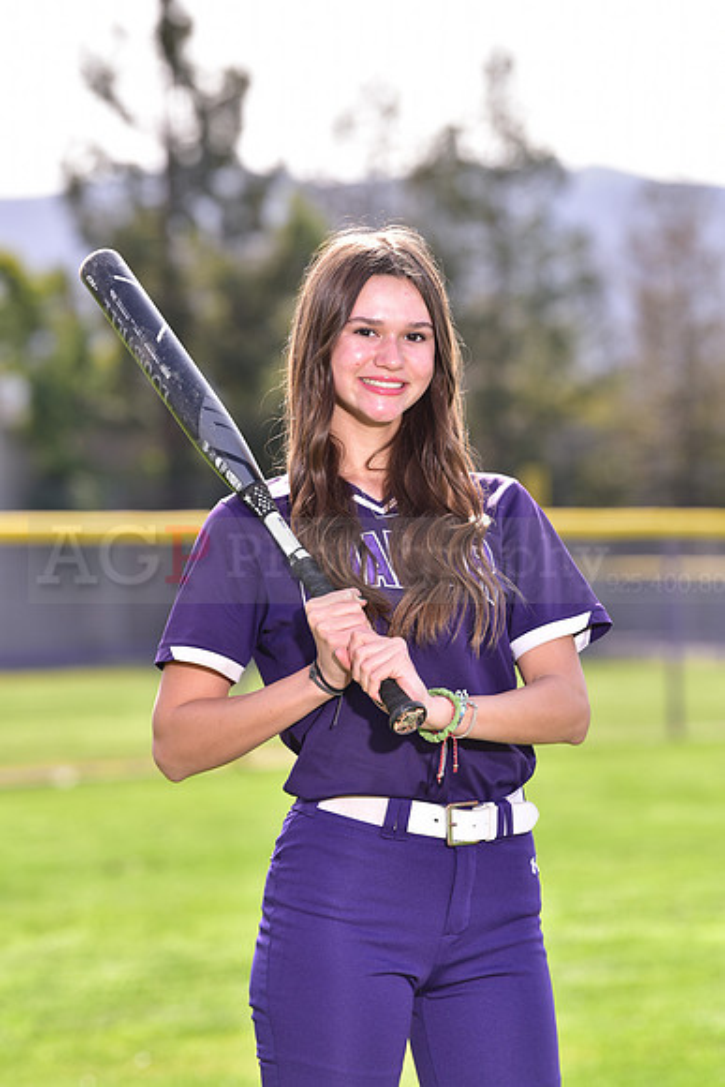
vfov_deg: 11.7
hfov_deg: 7.9
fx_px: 5283
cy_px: 544
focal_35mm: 175
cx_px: 362
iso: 100
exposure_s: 1/250
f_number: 5
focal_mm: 175
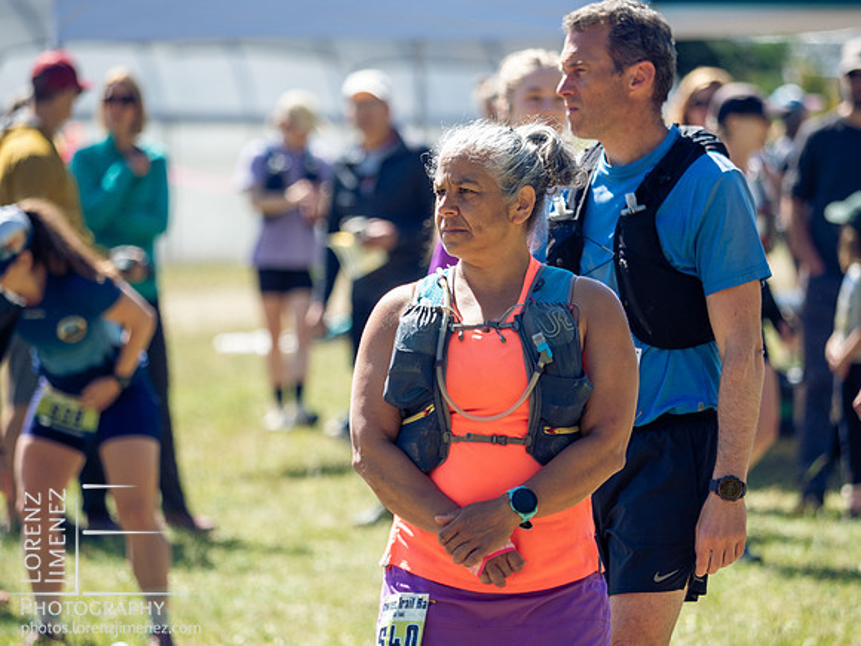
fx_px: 7462
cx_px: 430
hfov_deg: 6.6
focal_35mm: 300
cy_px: 323
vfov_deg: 5.0
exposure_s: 1/1600
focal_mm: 150
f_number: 2.8
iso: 400
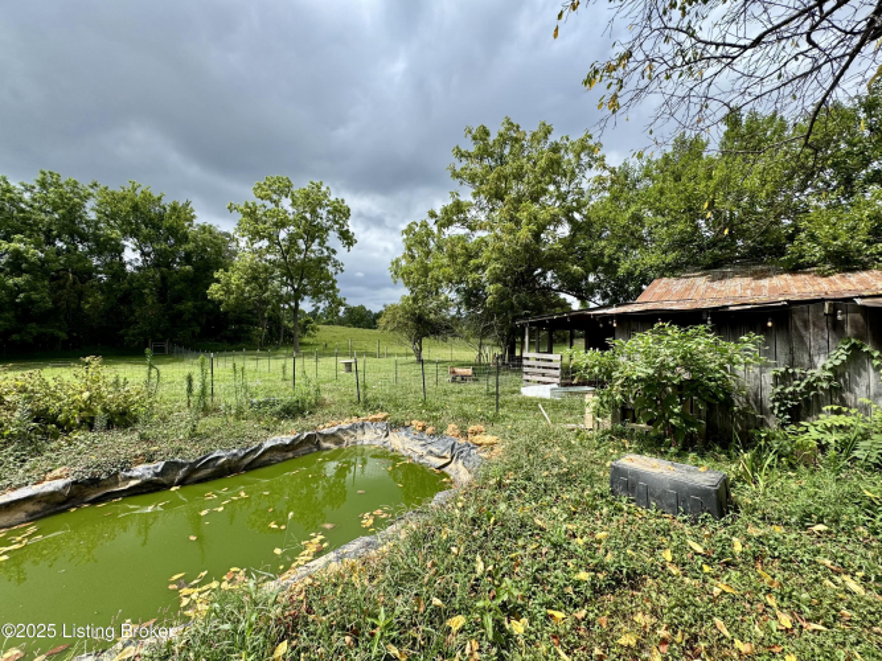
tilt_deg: -4.5
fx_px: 357
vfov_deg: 85.7
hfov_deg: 102.1
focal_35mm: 14
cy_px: 330
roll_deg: -1.3
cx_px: 441
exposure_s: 1/879
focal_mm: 2.22
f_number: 2.2
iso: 50
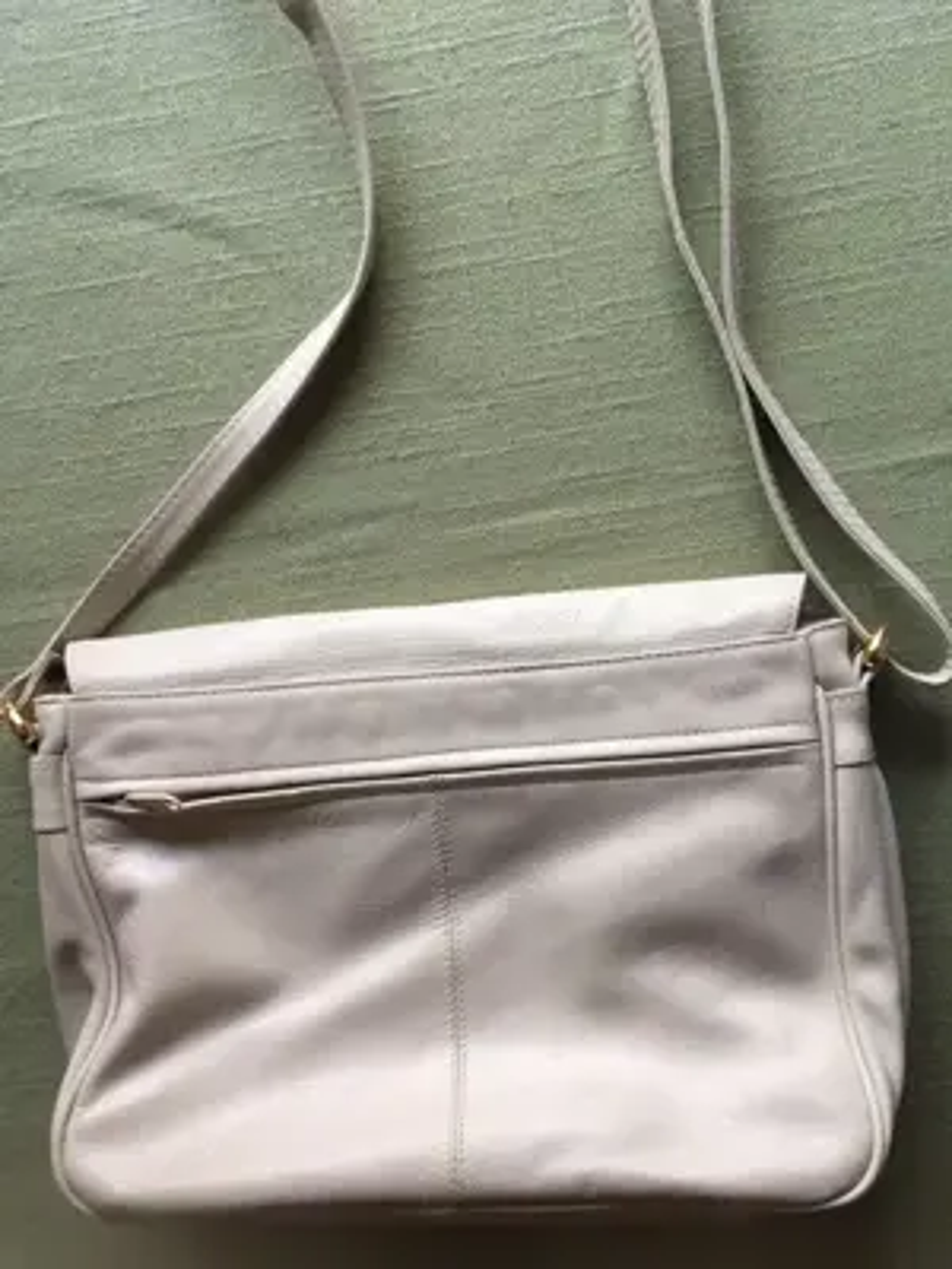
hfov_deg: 48.2
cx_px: 476
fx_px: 1063
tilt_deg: -85.2
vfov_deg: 61.7
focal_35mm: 29
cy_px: 634
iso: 40
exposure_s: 1/33
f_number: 2.2
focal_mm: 4.15
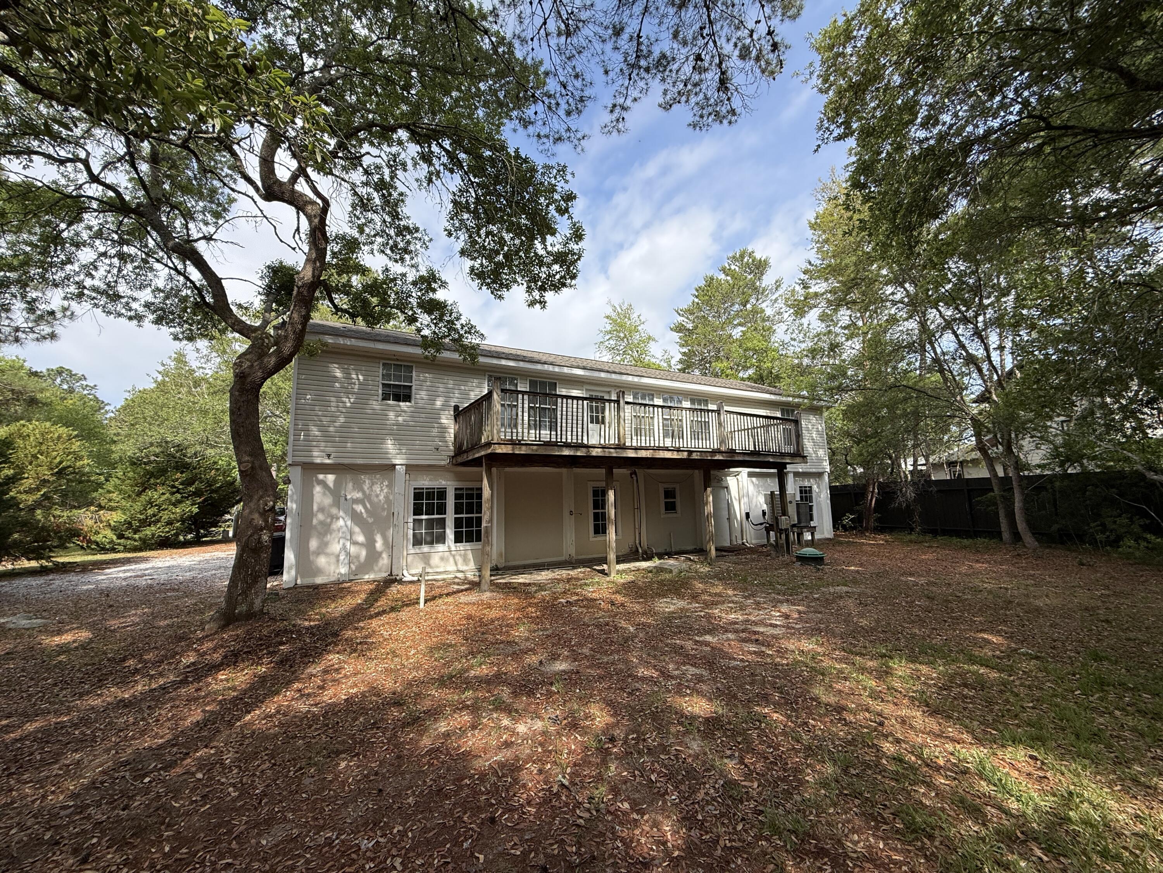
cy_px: 436
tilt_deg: +10.0
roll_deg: +1.1
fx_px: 470
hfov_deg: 102.1
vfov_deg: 85.7
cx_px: 582
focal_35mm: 14
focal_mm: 2.22
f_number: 2.2
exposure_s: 1/955
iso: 50
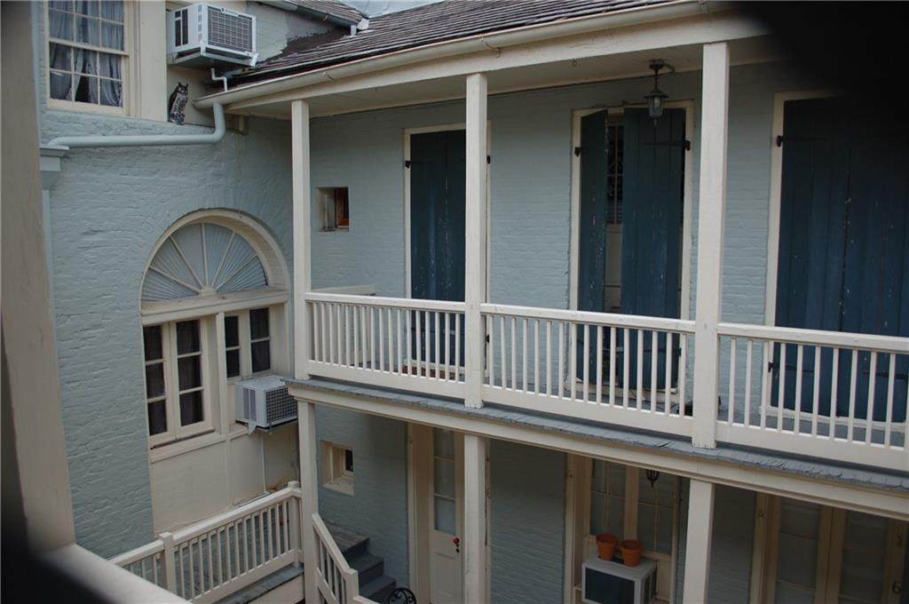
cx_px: 454
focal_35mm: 27
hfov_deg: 67.4
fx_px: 681
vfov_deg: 47.8
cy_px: 302
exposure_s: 1/500
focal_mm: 18
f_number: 3.8
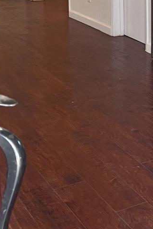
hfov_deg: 15.5
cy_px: 20
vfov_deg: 23.5
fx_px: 535
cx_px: 200
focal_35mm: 84
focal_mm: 5.7
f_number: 1.5
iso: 80
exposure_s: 1/60
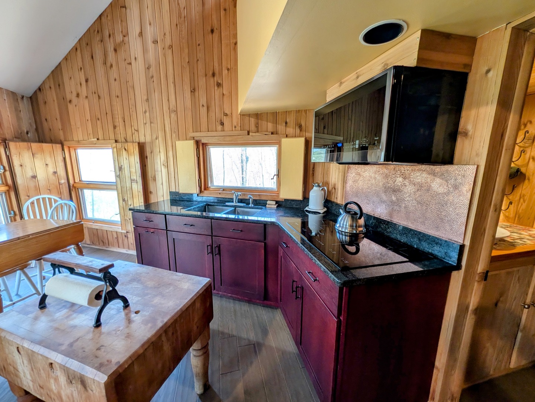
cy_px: 201
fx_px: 185
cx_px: 268
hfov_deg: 110.5
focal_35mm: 12
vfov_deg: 94.5
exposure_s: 1/54.1
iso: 54
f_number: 1.7
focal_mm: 2.02
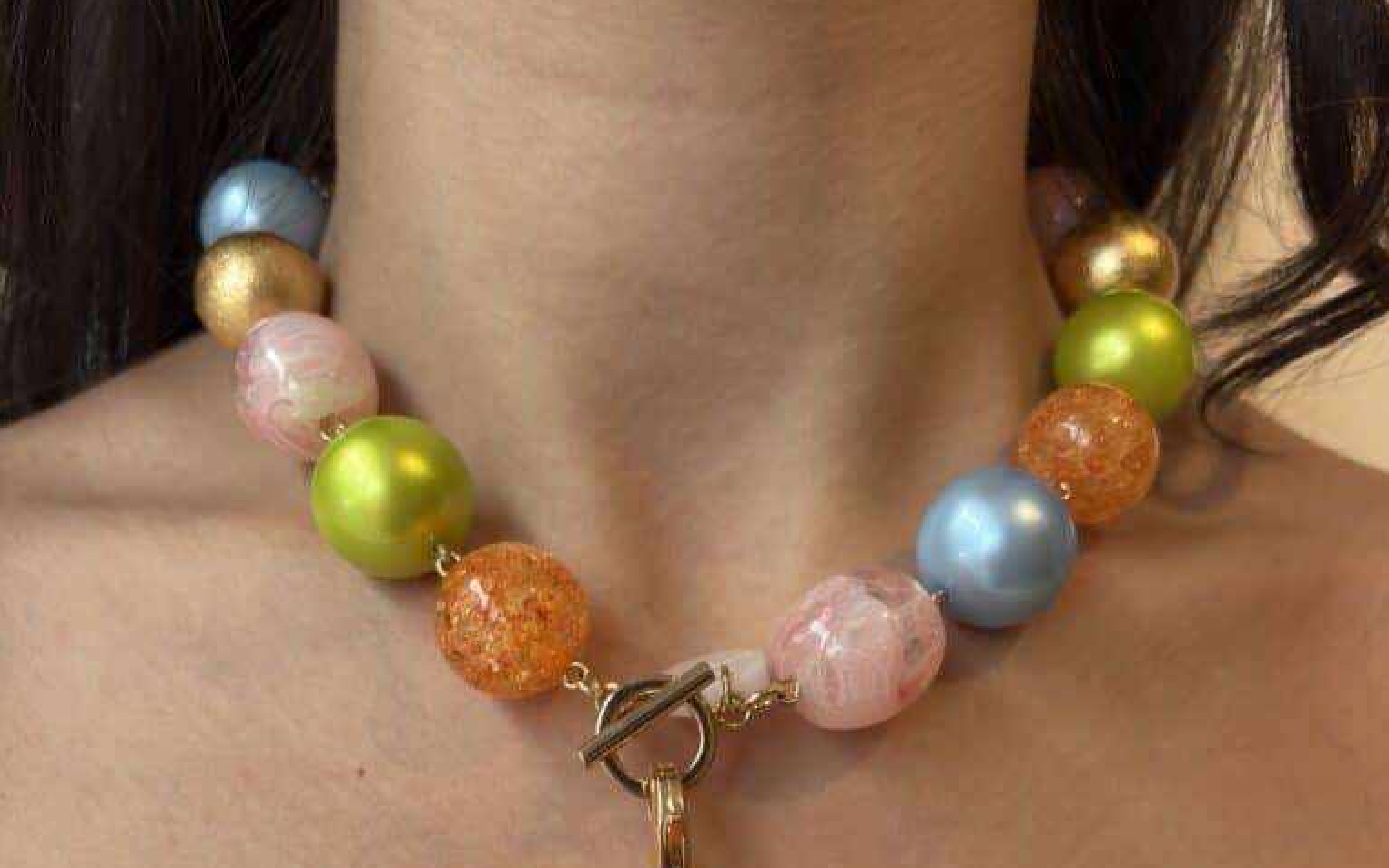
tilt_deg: -11.0
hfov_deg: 52.7
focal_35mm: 37
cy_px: 777
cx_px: 697
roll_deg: -2.2
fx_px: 1401
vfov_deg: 32.7
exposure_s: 1/265
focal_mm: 5.96
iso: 40
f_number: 1.6
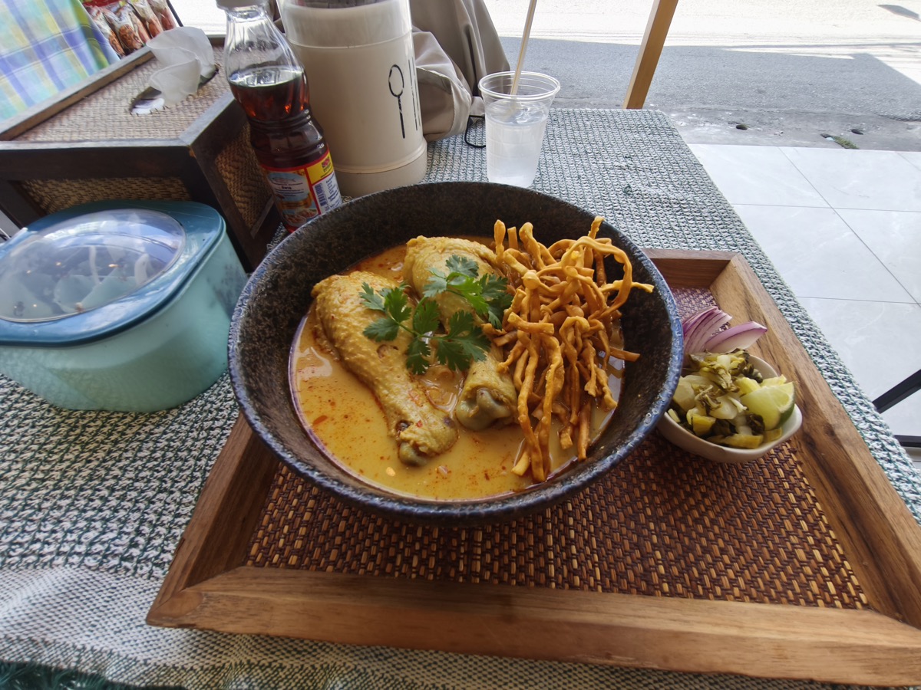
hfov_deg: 98.2
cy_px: 345
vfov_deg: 81.7
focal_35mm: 15
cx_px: 460
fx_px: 399
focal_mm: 1.91
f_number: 2.2
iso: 80
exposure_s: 1/100
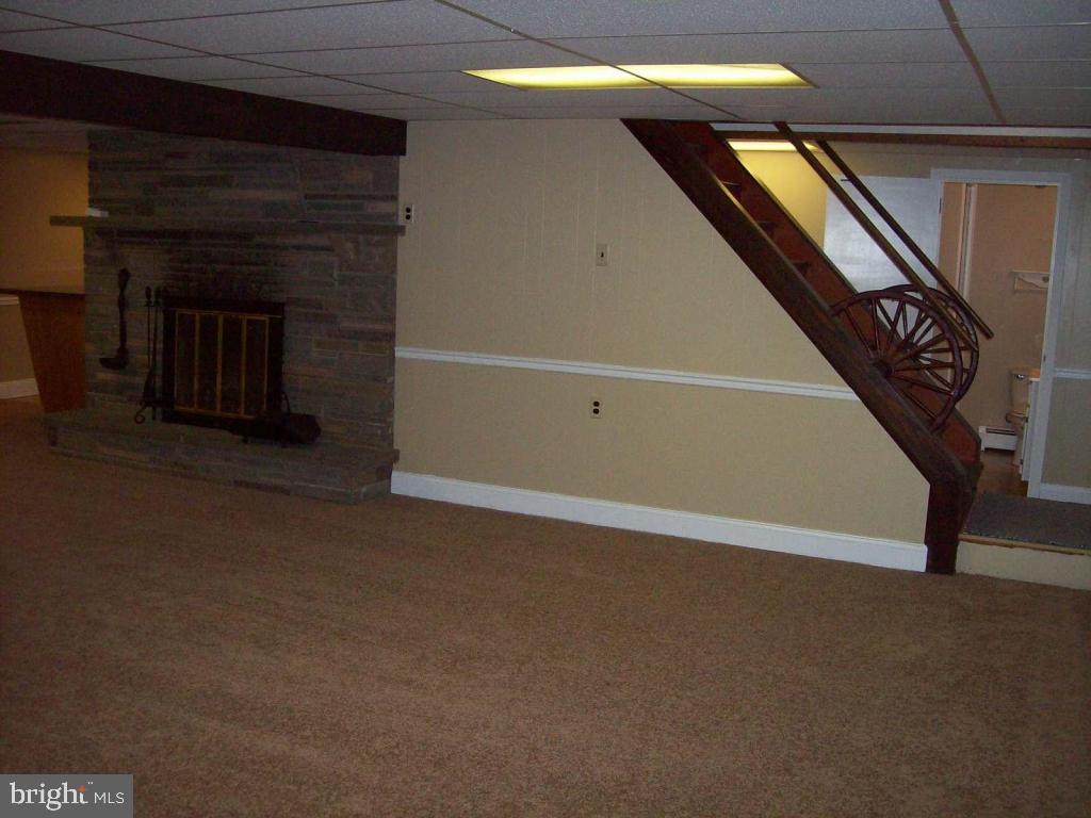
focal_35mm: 36
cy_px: 409
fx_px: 1135
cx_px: 546
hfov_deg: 51.4
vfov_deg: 39.7
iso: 140
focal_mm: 6
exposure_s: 1/64
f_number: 2.7
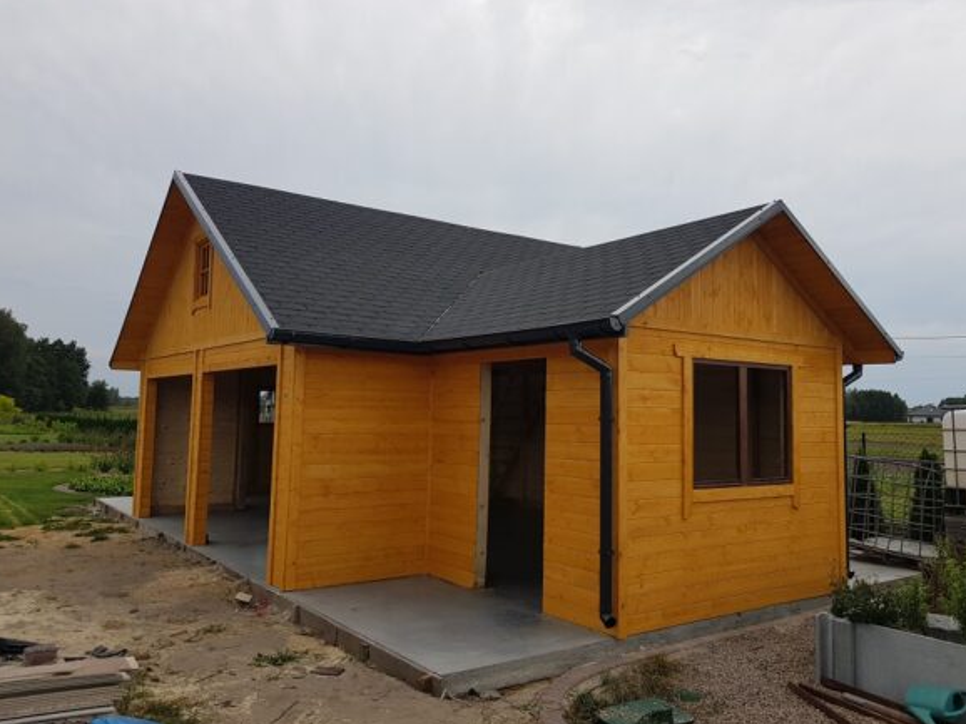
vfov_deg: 51.3
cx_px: 486
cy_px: 359
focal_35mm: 27
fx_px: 753
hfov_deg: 65.3
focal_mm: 4.2
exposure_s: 1/582
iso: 40
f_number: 1.7
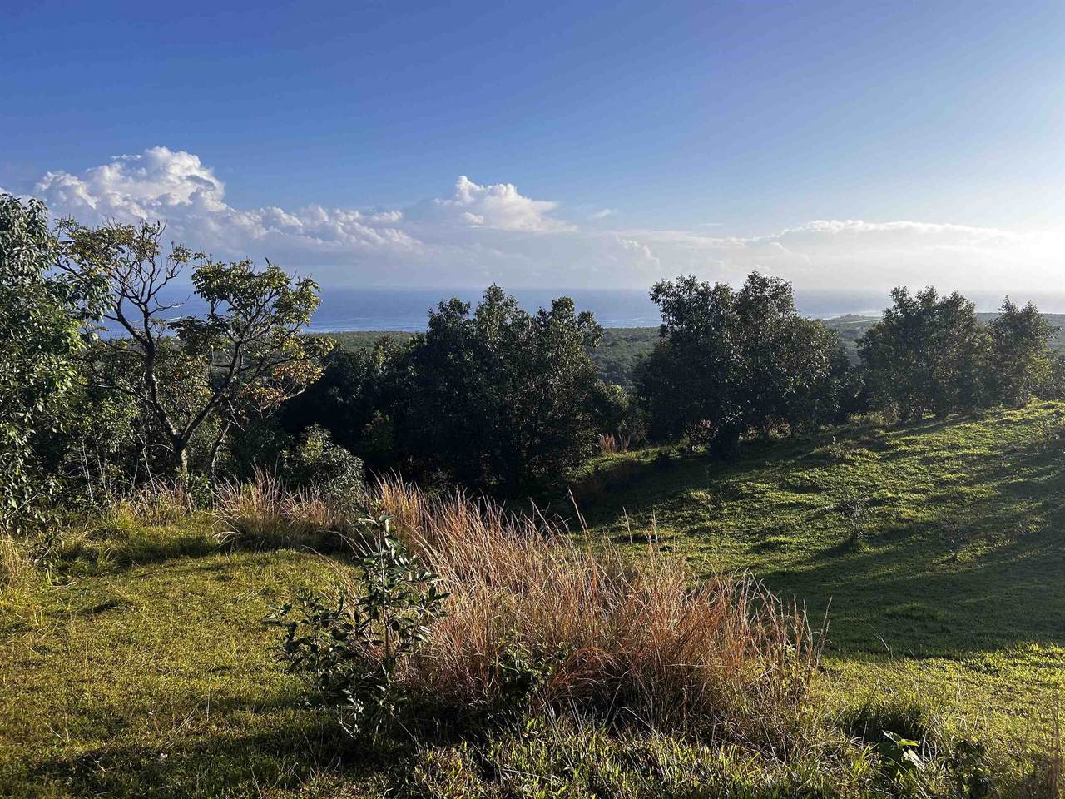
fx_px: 800
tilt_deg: -8.1
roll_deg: +0.3
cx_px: 532
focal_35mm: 26
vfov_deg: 53.1
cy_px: 400
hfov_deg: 67.3
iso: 50
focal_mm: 5.7
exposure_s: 1/3831
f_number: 1.5
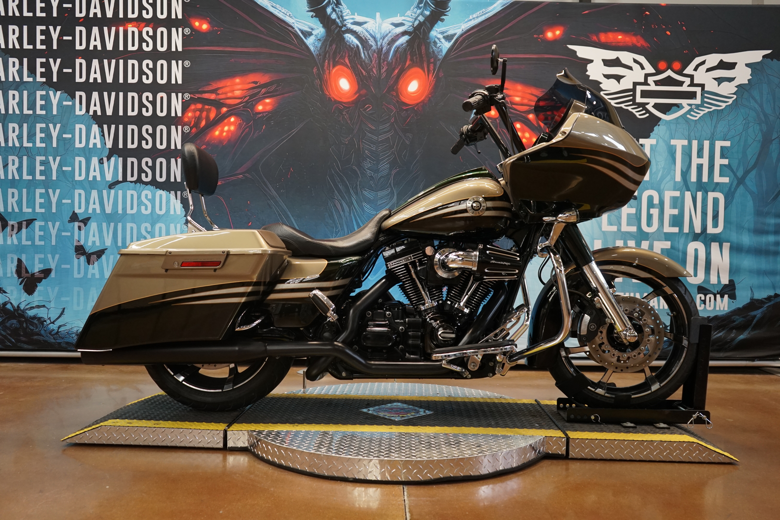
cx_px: 390
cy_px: 260
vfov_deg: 45.0
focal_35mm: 29
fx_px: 628
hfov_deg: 63.7
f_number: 4
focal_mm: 29
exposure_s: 1/160
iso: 1250
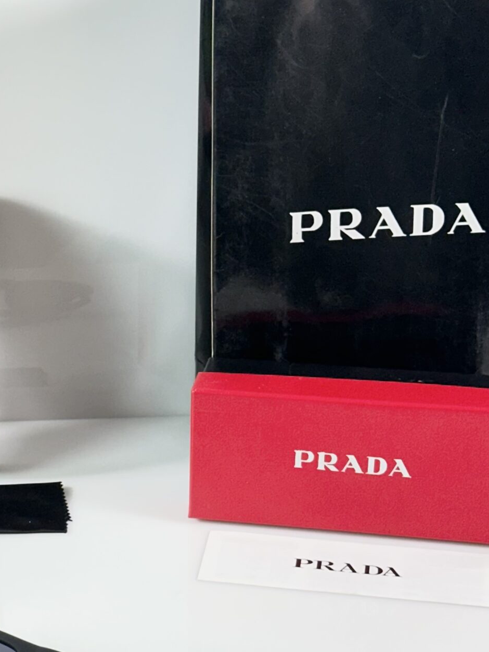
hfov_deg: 14.9
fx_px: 1846
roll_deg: +0.5
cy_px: 398
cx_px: 21
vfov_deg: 20.0
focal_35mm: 98
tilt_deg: -23.5
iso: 100
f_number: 1.78
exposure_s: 1/100
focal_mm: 6.86
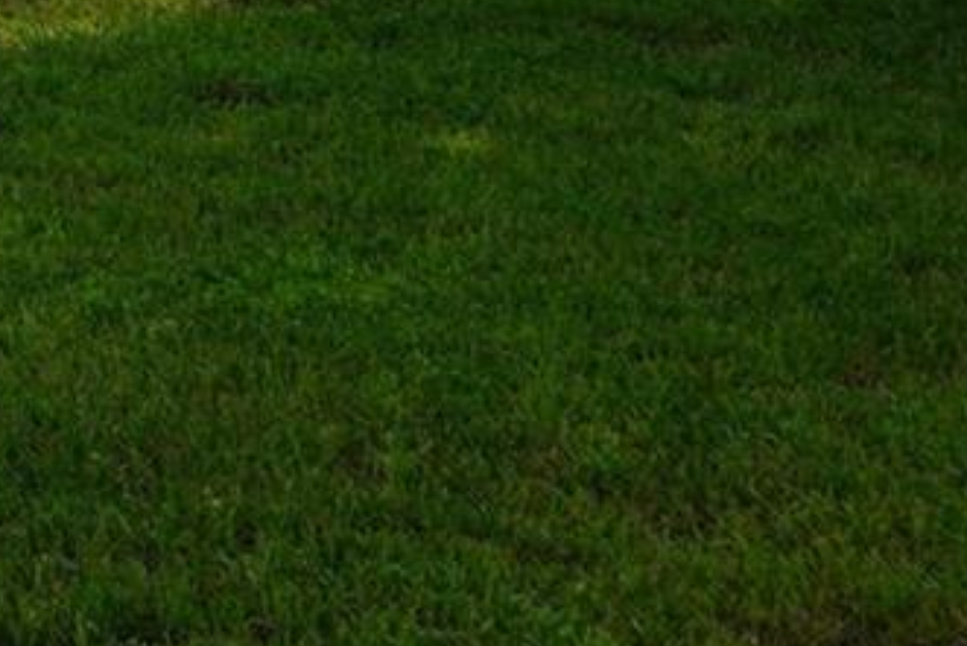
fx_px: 3896
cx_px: -745
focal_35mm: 145
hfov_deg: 12.9
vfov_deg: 8.9
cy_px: -687
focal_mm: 20
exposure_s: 1/125
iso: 100
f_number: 8
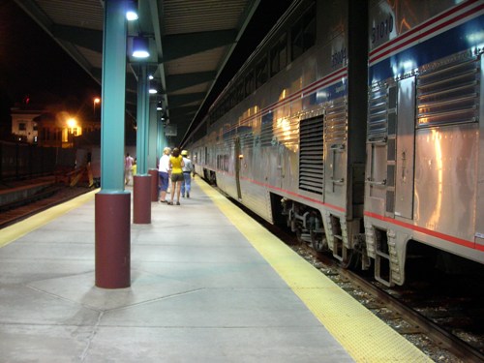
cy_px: 182
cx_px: 242
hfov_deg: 49.0
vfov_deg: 37.7
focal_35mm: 38
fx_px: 531
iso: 184
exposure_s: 1/4
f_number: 3.2
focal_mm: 6.3
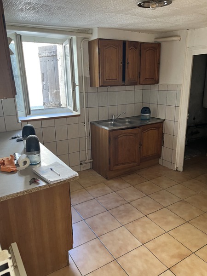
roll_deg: +1.0
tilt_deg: -15.3
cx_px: 104
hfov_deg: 53.1
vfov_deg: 67.3
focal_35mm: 26
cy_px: 138
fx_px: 207
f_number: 1.6
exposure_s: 1/60
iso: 160
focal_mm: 5.1
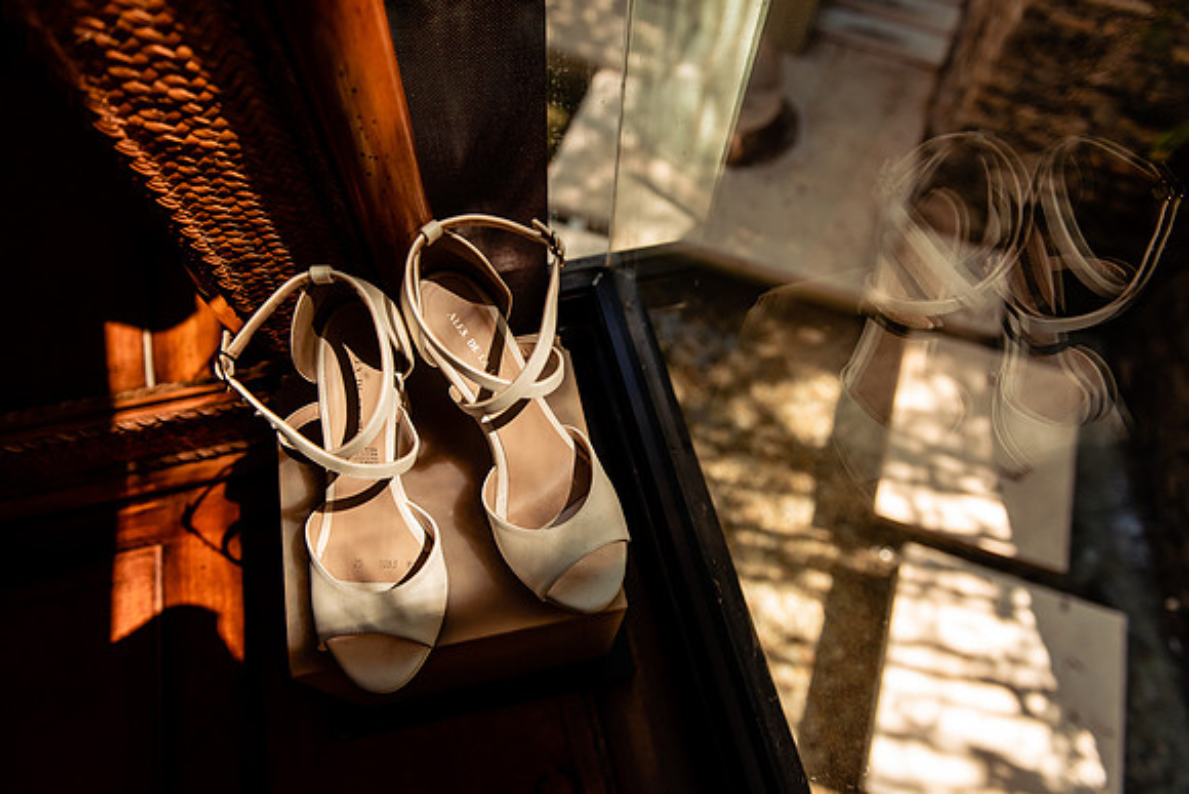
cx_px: 594
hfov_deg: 71.6
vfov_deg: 51.4
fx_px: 824
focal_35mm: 25
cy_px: 397
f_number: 3.2
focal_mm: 24
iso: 640
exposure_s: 1/2000
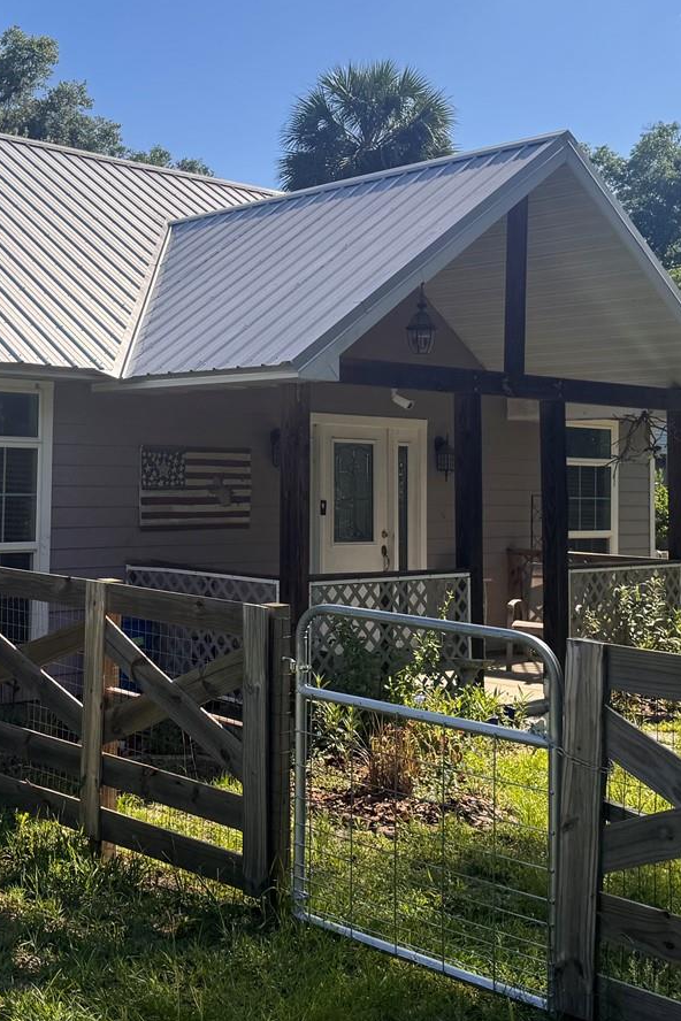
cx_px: 132
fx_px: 1277
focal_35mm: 45
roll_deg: -1.4
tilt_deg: +2.9
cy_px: 408
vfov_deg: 43.4
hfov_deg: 29.2
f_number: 1.78
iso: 80
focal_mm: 6.76
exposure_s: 1/4049
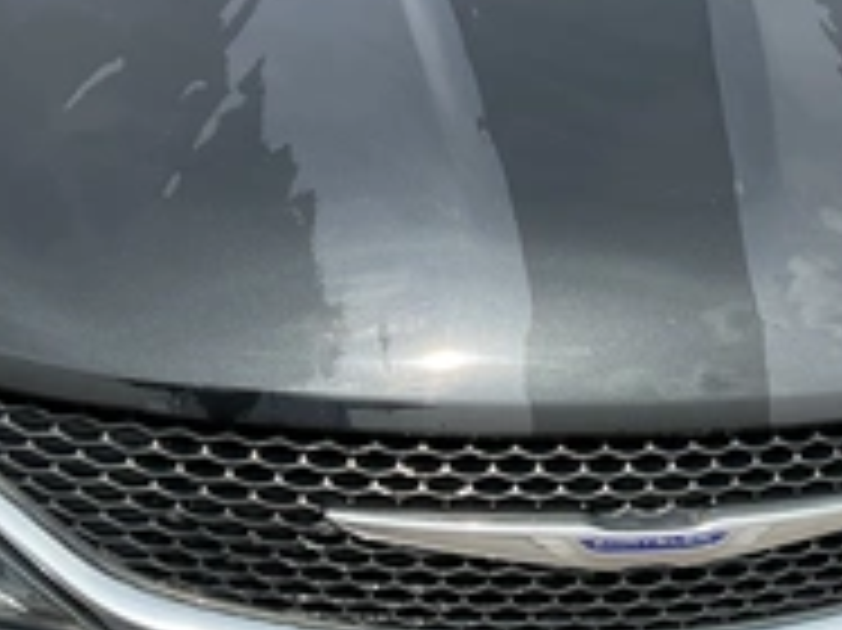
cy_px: 68
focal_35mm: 60
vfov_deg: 23.8
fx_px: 1459
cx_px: 549
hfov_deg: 32.0
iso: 25
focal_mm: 3
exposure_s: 1/816
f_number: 1.8
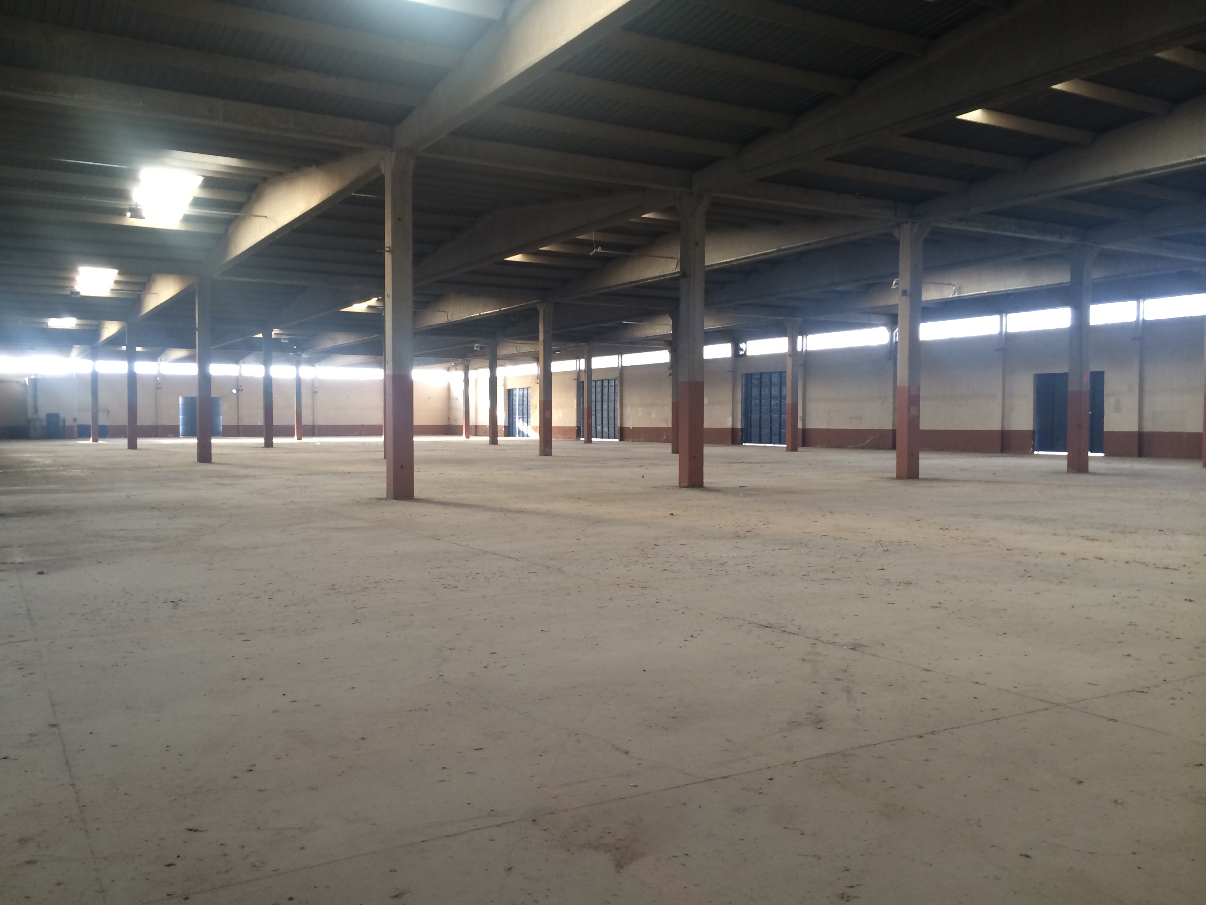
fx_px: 1045
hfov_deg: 60.0
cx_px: 603
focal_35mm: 30
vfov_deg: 46.8
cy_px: 452
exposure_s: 1/30
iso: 80
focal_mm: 4.12
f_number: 2.2
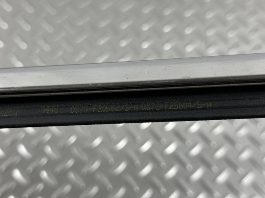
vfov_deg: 30.2
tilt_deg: -62.0
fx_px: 367
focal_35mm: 48
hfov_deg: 39.7
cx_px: 132
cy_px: 99
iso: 80
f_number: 1.78
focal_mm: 6.86
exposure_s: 1/100
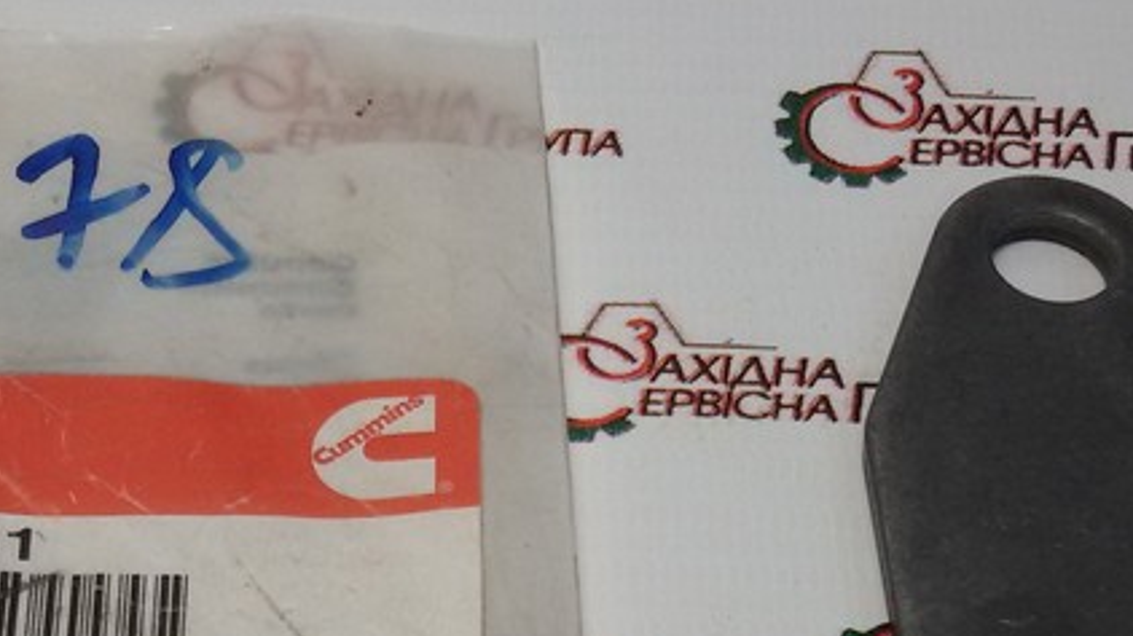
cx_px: 376
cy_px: 824
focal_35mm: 80
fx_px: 2402
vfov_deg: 14.5
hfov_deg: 26.4
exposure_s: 1/100
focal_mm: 2.93
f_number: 2.4
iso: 64
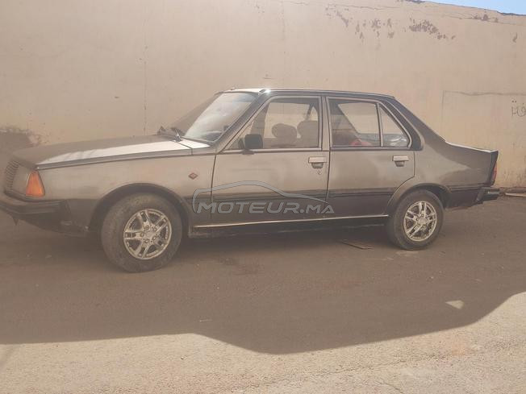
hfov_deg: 51.4
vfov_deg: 39.7
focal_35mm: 36
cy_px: 197
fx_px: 547
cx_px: 263
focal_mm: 4.71
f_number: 1.79
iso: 50
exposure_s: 1/1515
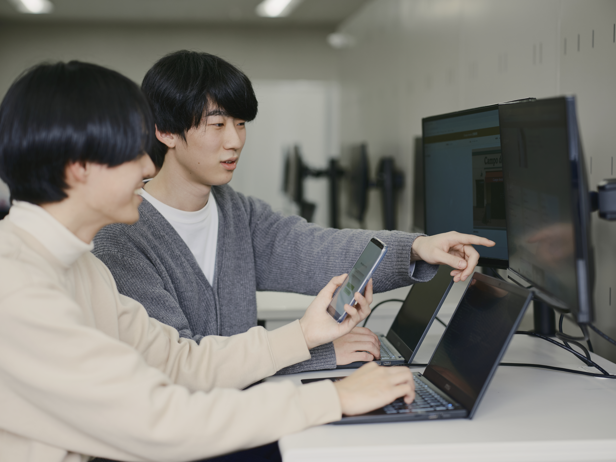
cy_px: 231
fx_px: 1121
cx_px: 308
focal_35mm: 63
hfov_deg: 30.7
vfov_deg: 23.3
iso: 400
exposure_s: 1/200
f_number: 2.5
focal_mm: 80
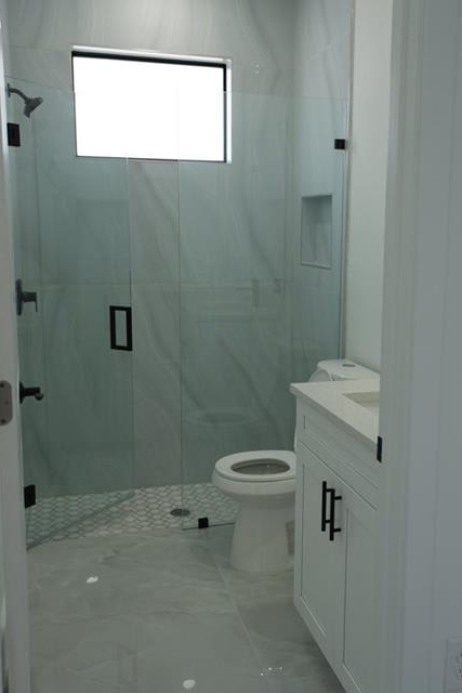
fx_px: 693
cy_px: 329
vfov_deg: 53.1
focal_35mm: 36
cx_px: 267
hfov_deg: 36.8
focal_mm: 30
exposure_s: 1/30
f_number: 4
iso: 100
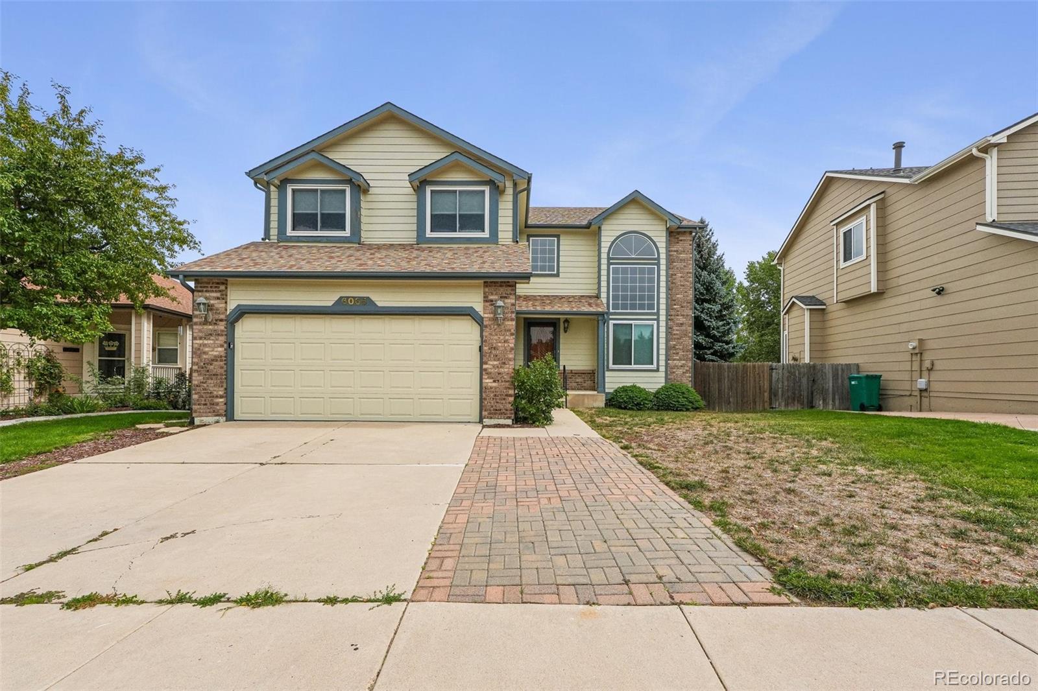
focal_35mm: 15
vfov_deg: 77.3
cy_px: 346
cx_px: 519
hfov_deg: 100.4
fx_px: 432
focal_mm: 10
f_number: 9
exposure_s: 1/1250
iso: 320
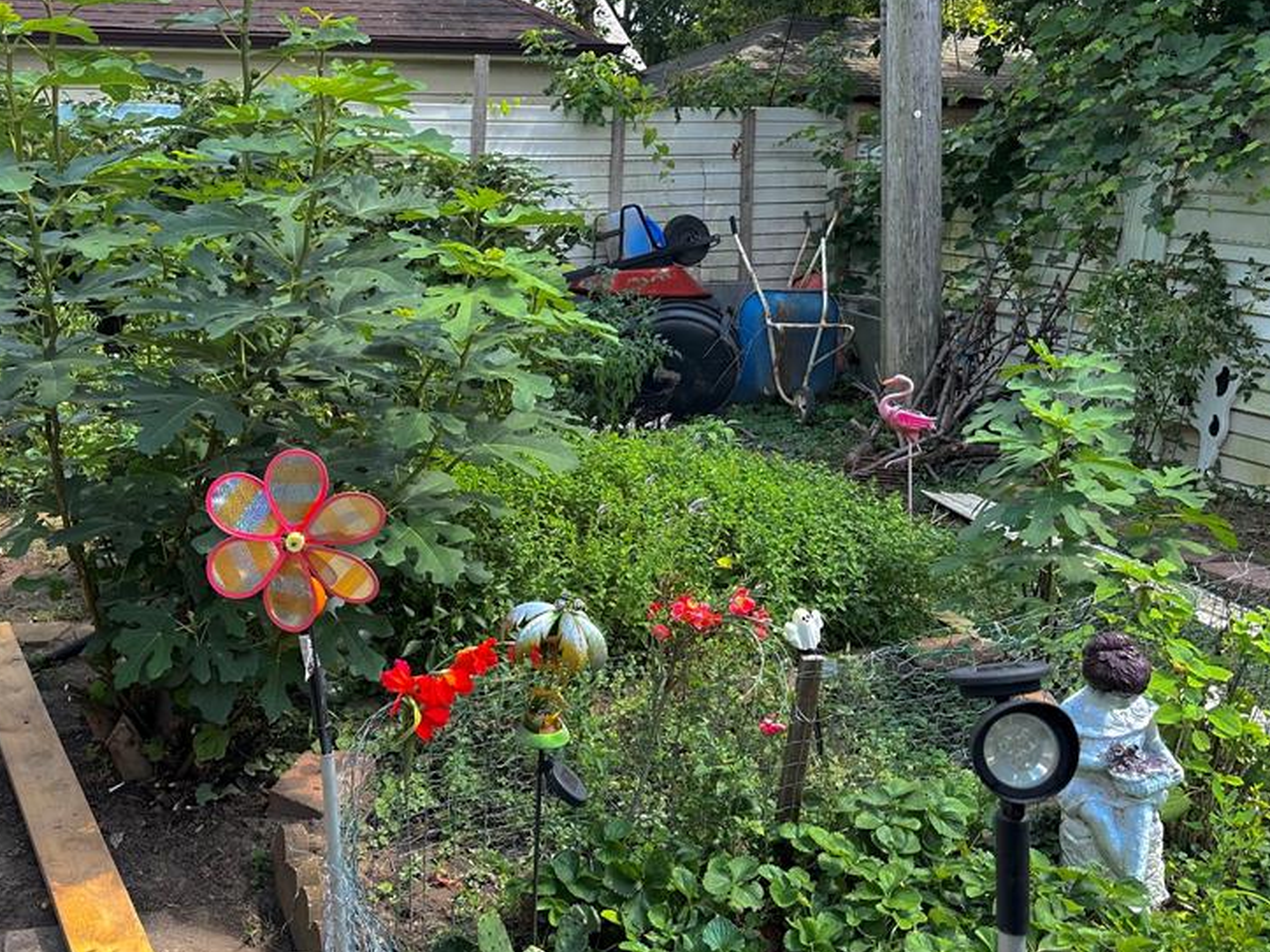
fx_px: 1247
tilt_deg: -11.0
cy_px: 429
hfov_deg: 53.4
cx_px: 478
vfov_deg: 41.7
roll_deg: +0.8
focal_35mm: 34
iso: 80
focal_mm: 6.86
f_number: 1.78
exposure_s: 1/694
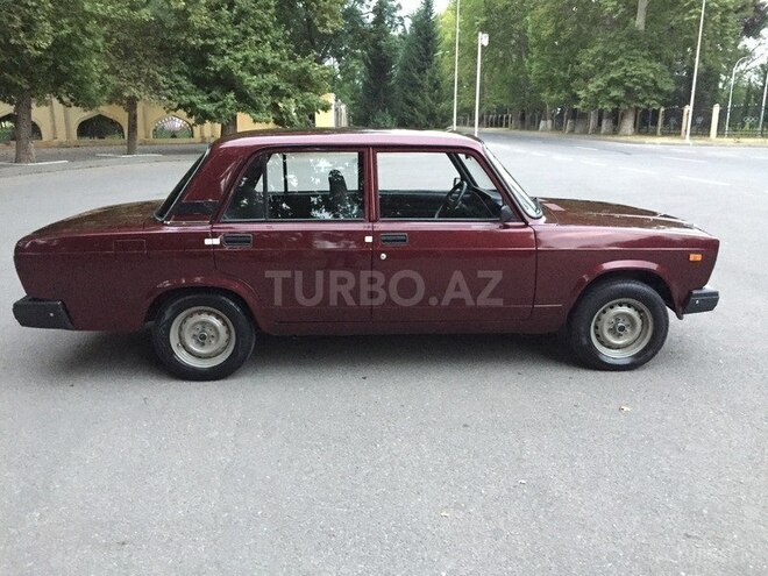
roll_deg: -0.2
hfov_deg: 61.7
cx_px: 384
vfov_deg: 48.2
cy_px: 288
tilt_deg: -13.9
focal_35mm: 29
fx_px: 643
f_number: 2.2
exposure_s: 1/17
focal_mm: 4.15
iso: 400
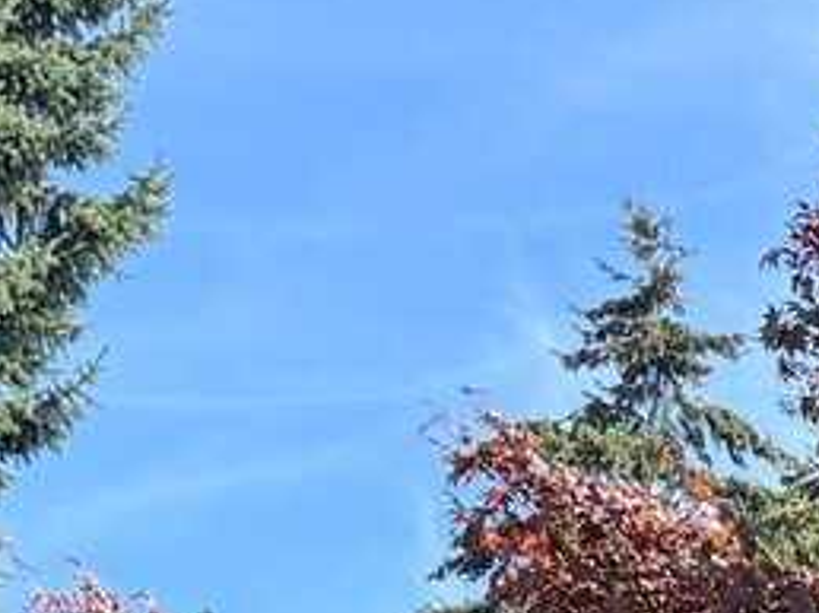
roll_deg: -1.1
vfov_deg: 8.7
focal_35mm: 149
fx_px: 3522
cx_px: 1874
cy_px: 1628
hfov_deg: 11.3
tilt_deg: +6.9
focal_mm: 6.76
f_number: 1.78
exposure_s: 1/3279
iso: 80
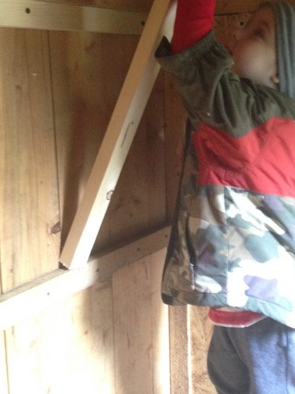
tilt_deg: -10.0
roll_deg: +1.1
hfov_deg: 27.8
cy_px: 164
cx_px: 199
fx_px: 591
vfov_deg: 36.7
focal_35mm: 52
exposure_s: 1/15
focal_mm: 4.12
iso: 400
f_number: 2.4
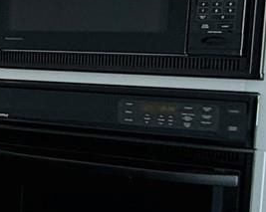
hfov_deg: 14.9
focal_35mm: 82
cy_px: 74
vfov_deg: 18.6
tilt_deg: -4.5
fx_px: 645
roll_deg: +1.9
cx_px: -366
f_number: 2.2
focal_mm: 2.22
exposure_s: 1/99
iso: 80
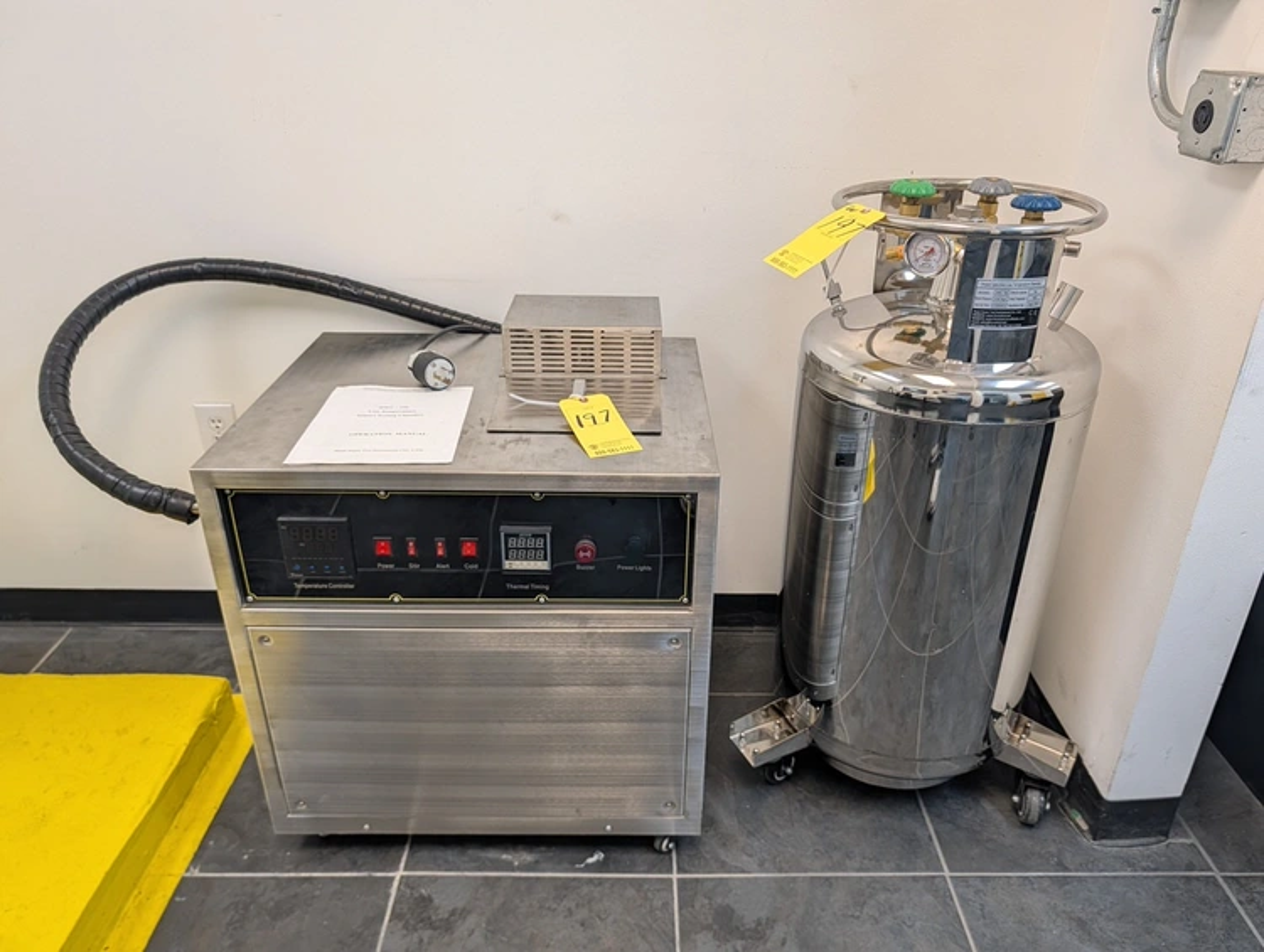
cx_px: 632
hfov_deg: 71.5
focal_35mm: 24
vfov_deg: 57.0
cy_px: 476
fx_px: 878
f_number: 1.68
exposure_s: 1/120
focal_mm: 6.9
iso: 165
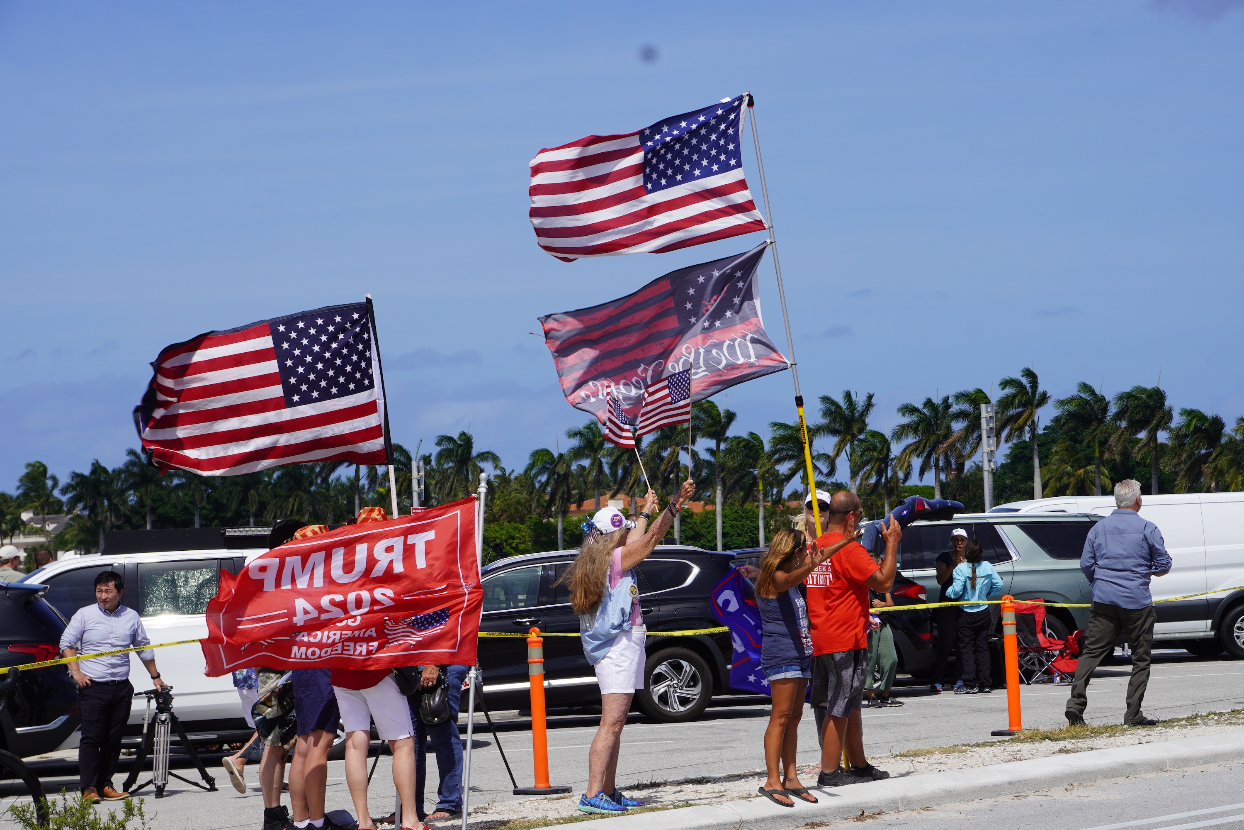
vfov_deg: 13.0
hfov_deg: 19.5
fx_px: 3628
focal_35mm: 105
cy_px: 415
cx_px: 622
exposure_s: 1/320
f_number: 10
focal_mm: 70
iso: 100
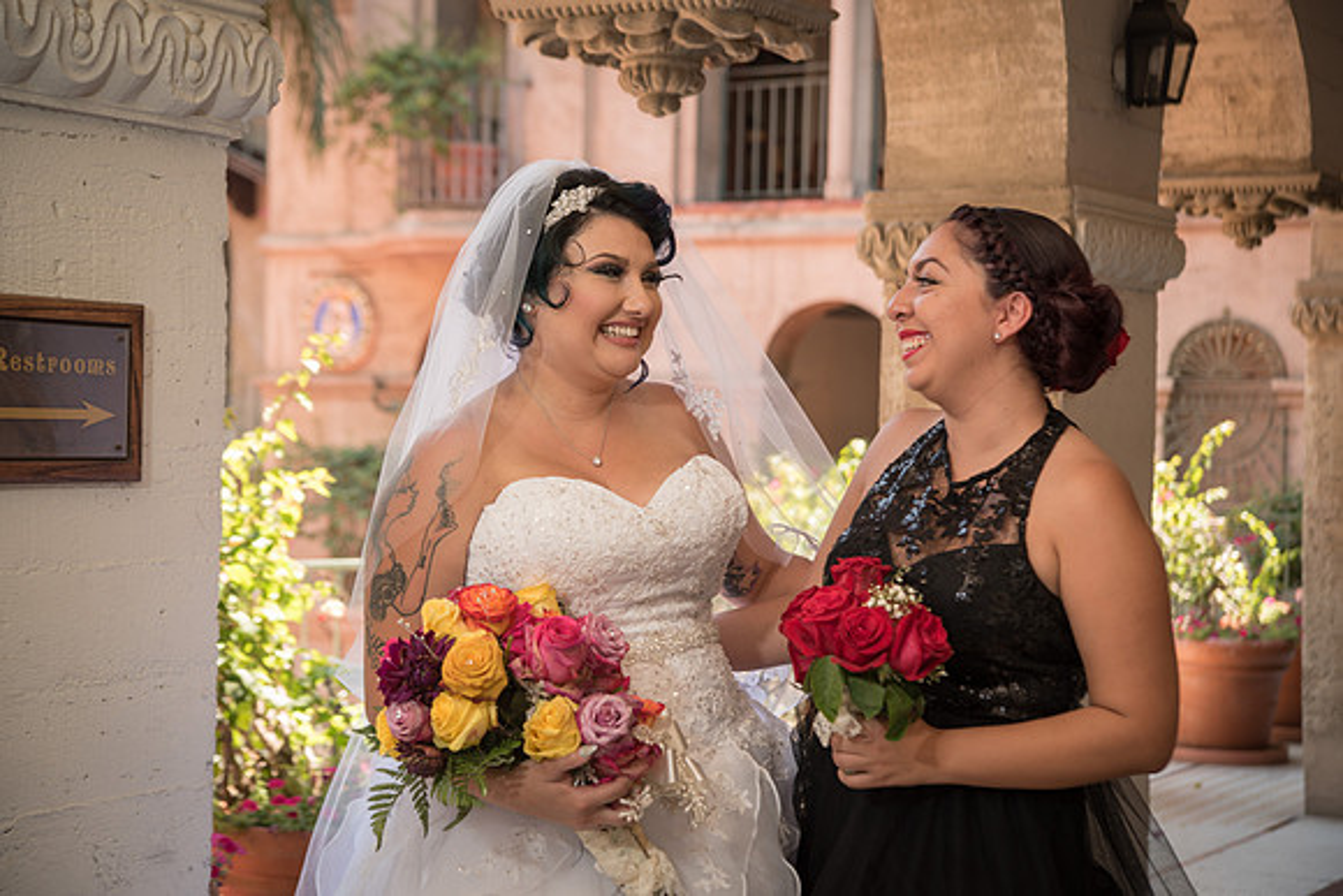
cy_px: 448
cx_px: 672
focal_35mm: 63
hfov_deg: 32.1
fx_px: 2334
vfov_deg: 21.7
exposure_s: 1/100
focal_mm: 62
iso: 100
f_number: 4.5
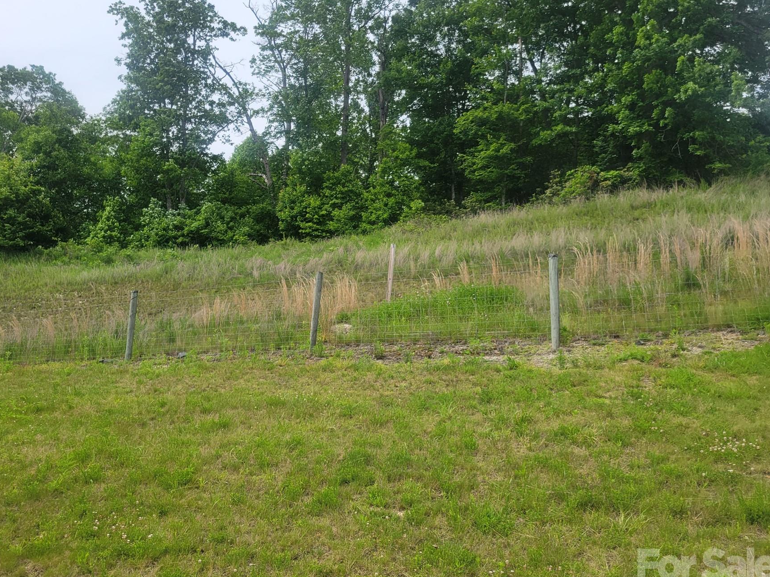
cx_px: 321
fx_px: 689
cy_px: 293
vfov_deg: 45.4
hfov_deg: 58.0
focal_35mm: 31
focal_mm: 5.4
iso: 40
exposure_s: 1/1994
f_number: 1.8
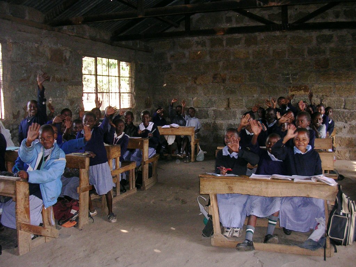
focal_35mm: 38
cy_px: 134
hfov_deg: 49.0
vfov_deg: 37.7
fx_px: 391
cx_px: 178
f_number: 2.8
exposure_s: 1/60.1
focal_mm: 5.8
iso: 112
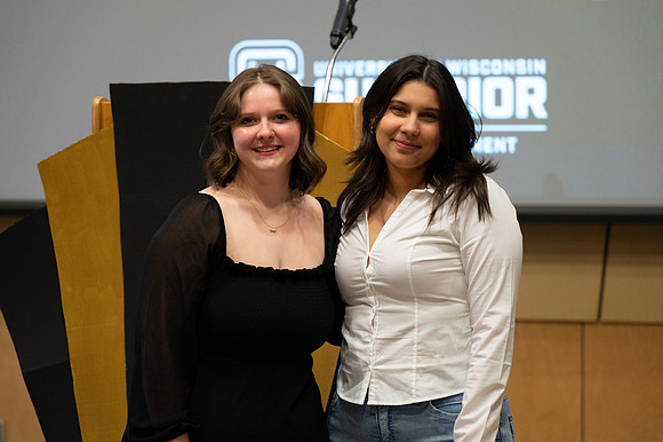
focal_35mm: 139
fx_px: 2559
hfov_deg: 14.8
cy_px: 196
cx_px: 343
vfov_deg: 9.9
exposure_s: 1/125
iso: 3200
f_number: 2.8
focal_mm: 120
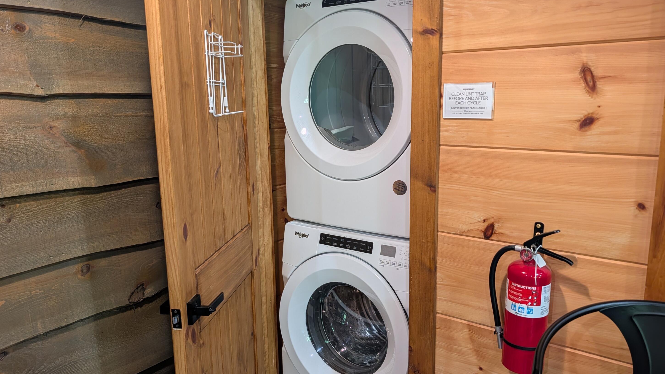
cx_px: 336
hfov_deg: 69.9
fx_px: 476
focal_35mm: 27
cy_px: 186
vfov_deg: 42.9
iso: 30
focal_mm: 6.9
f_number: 1.68
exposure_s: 1/20
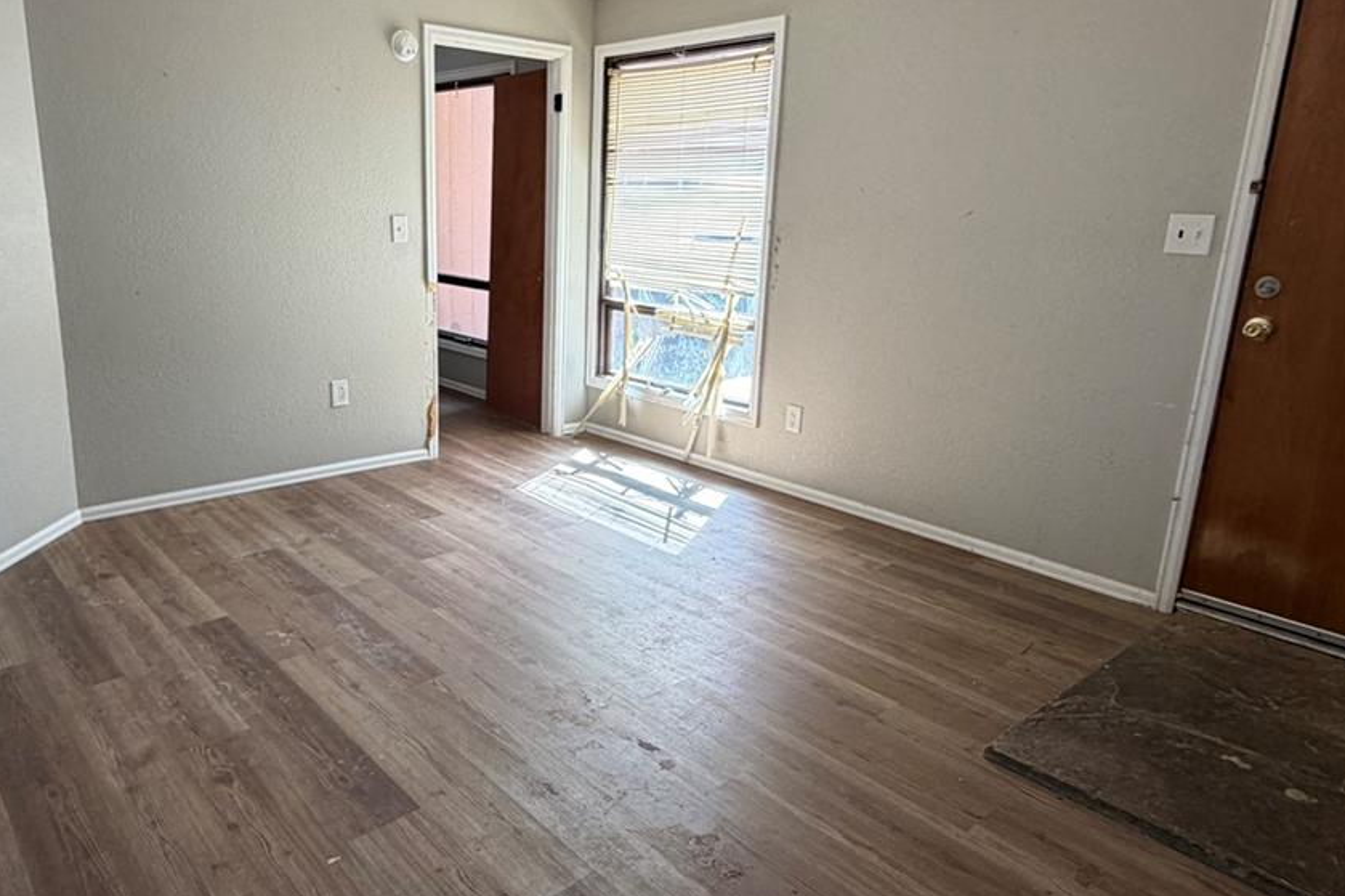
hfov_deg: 71.1
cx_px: 574
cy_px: 422
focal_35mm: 25
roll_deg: -1.1
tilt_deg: -12.5
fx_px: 934
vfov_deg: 51.2
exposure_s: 1/121
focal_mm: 2.22
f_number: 2.2
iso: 125
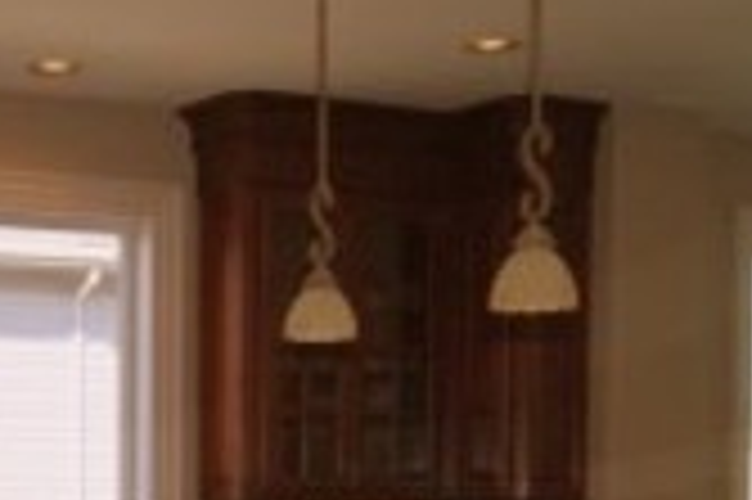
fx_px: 1690
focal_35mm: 81
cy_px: 626
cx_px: -45
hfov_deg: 23.7
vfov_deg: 16.1
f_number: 9
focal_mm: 18
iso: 400
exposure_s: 1/80
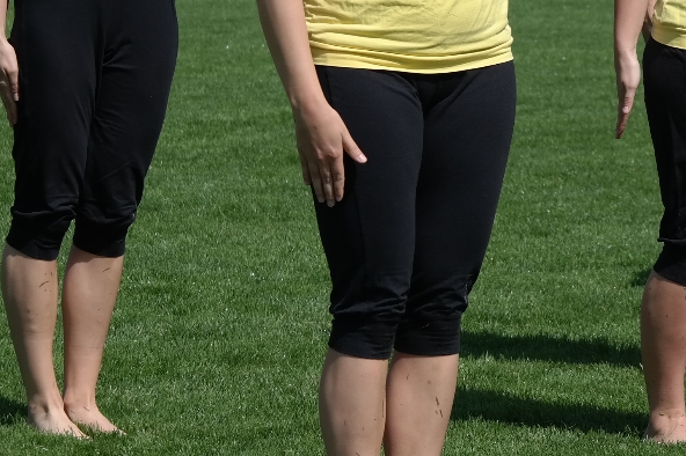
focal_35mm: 311
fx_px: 5923
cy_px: 34
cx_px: 467
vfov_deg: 4.4
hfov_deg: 6.6
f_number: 6.3
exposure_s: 1/500
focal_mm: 75
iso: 100
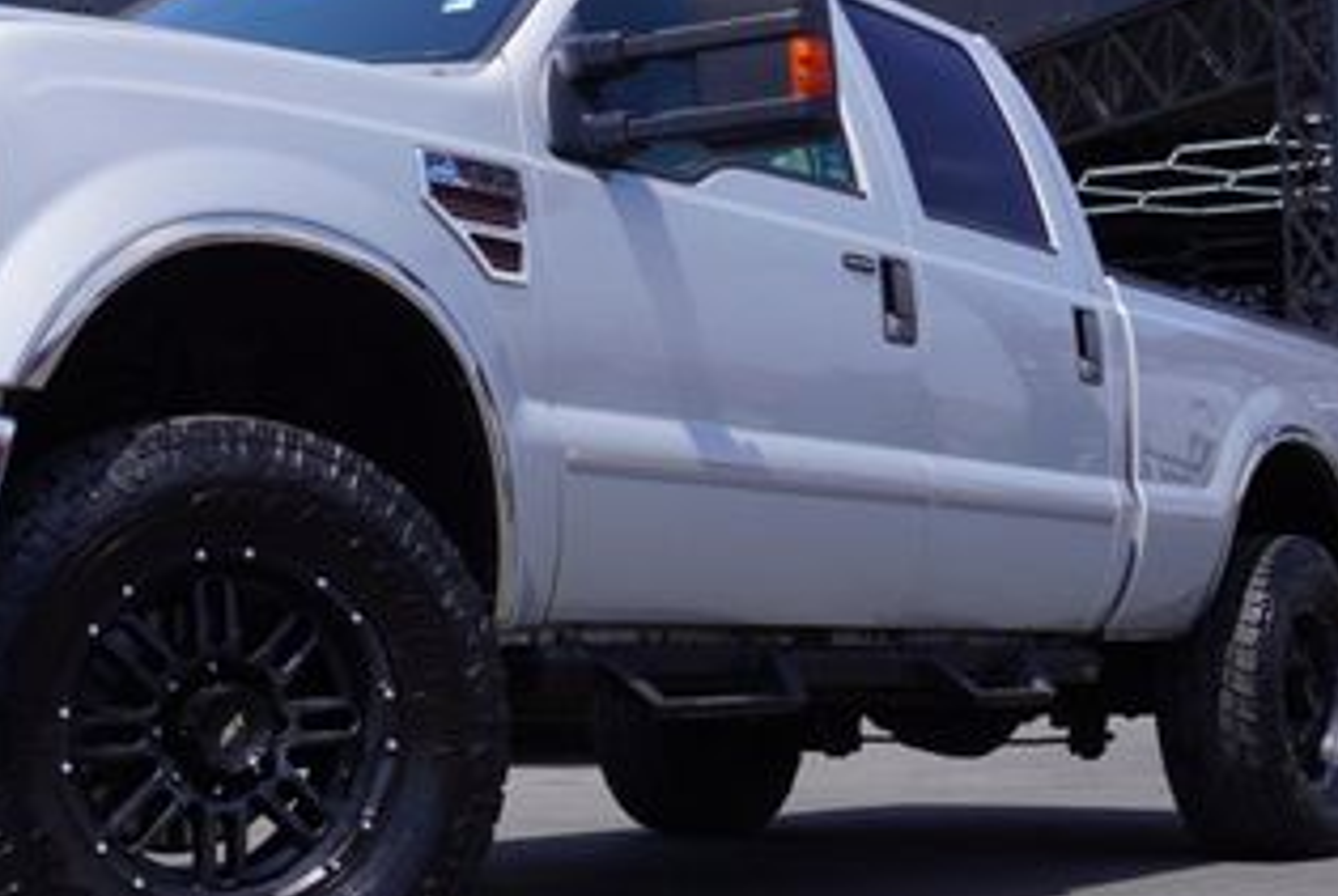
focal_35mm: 64
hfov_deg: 30.8
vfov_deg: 21.2
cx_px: 323
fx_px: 2383
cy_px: 310
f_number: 10
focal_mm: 21
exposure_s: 1/160
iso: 100
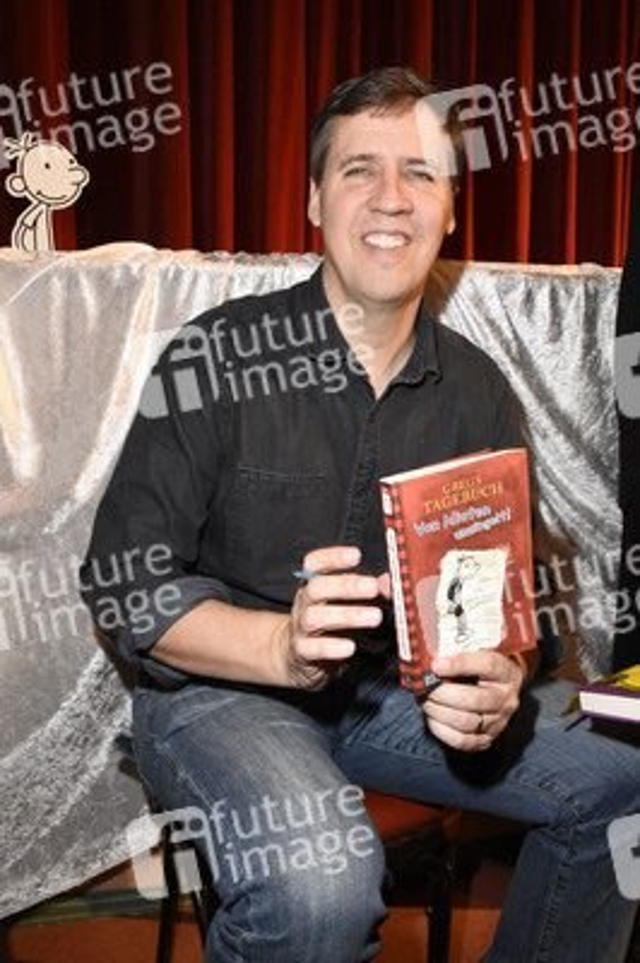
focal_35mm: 30
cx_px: 320
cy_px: 482
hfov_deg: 43.5
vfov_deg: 62.0
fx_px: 801
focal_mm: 20
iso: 5000
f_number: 6.3
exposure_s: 1/100
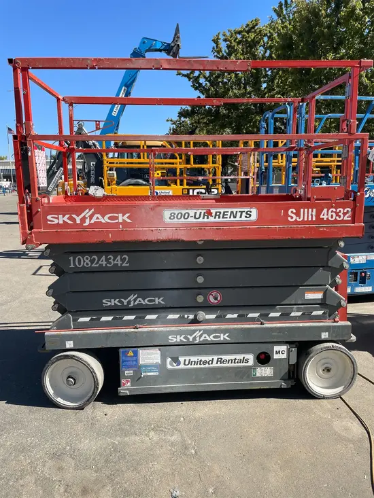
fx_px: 374
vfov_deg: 67.3
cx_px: 187
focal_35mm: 26
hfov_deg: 53.1
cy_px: 249
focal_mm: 4.2
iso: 32
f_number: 1.6
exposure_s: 1/2174
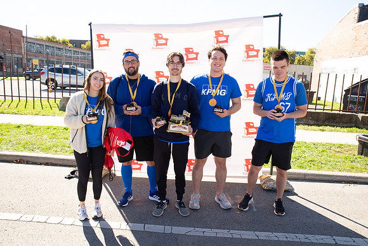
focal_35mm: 26
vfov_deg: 49.6
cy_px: 123
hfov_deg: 69.4
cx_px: 184
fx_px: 266
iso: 500
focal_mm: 26
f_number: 9
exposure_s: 1/250
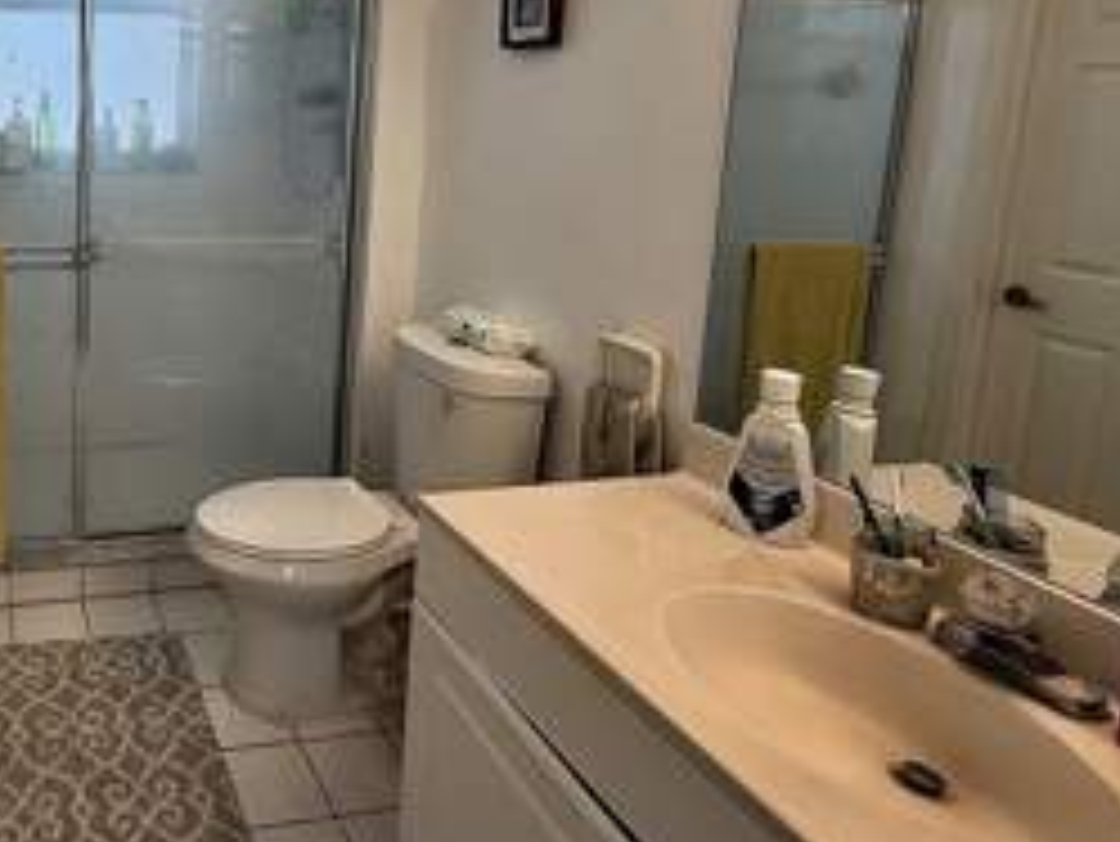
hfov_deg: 57.0
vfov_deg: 48.9
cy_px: 189
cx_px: 130
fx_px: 874
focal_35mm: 27
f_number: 2.2
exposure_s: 1/120
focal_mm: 2.22
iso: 64
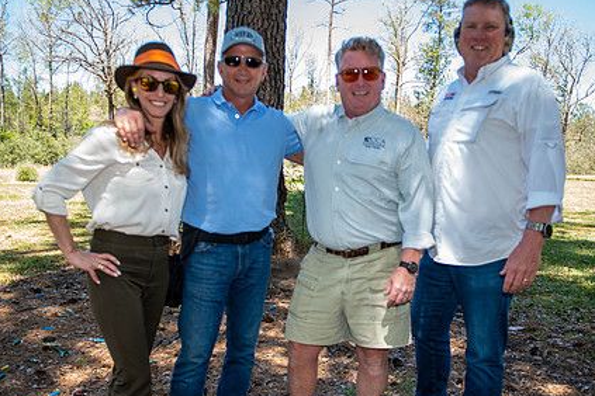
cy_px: 256
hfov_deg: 51.9
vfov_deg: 35.7
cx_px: 309
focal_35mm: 37
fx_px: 611
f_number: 2.8
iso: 50
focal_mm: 27
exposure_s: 1/160
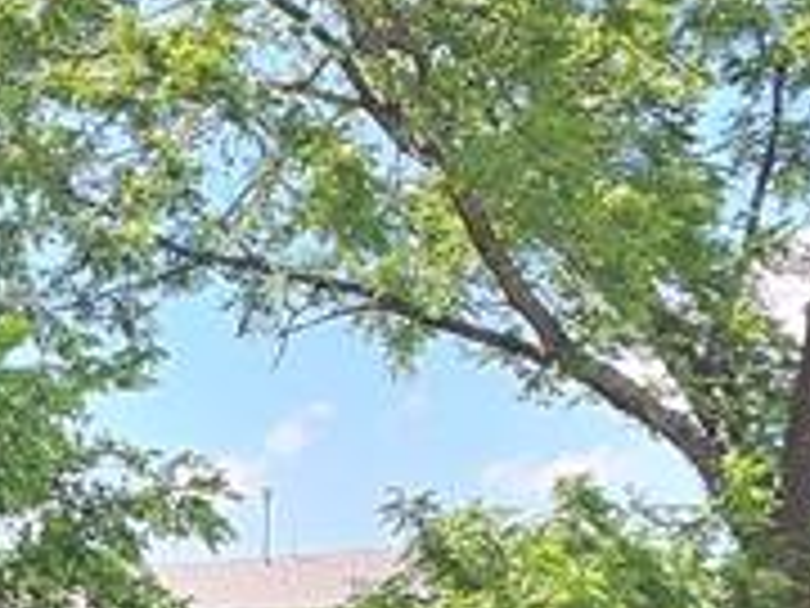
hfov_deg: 23.4
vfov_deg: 19.8
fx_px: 1732
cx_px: -238
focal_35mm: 74
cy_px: 446
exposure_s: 1/385
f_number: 2.2
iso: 50
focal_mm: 2.2
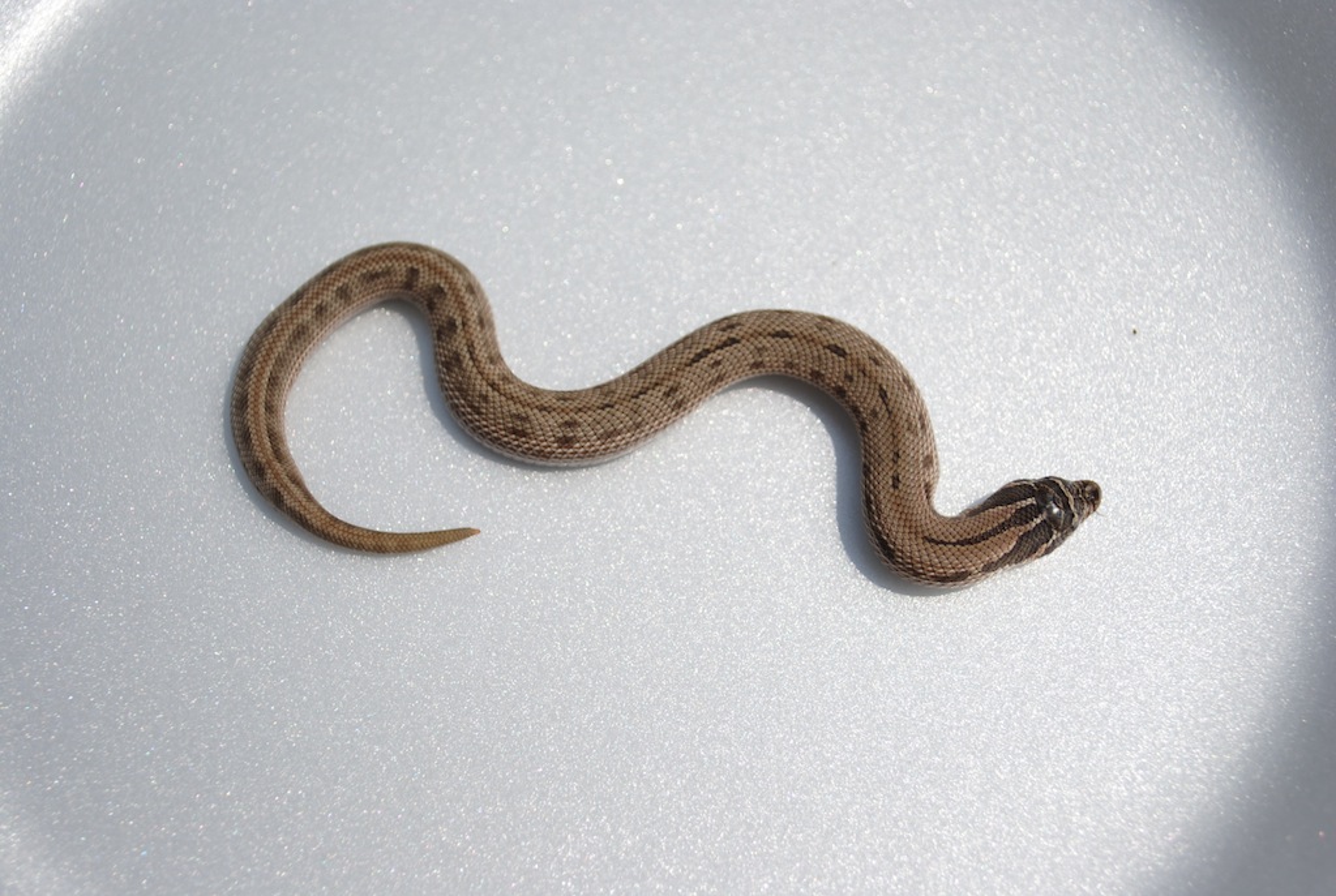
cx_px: 668
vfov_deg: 26.6
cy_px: 448
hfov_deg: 38.8
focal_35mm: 51
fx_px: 1896
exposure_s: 1/2500
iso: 100
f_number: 5
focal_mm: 34
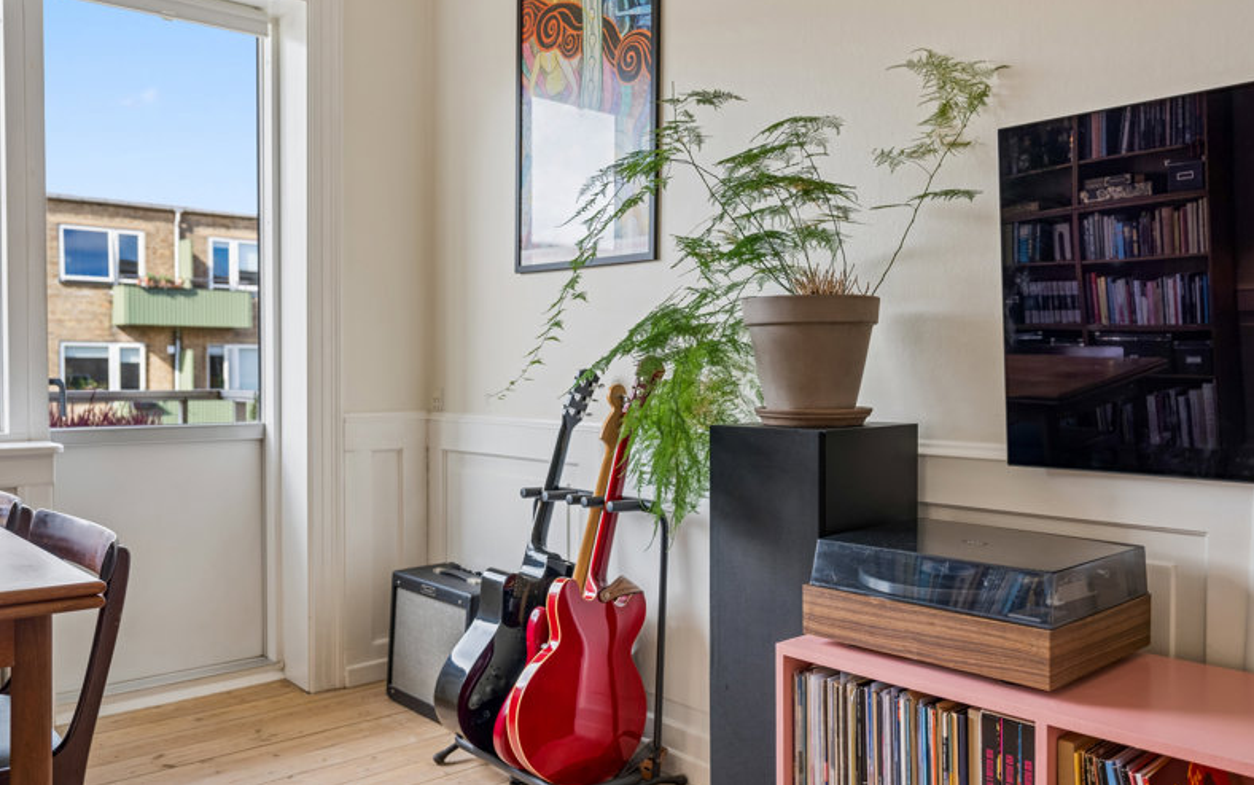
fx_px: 1043
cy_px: 365
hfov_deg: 62.0
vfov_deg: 41.2
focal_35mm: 31
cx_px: 624
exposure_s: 1/50
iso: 125
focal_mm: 29.5
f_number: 4.5
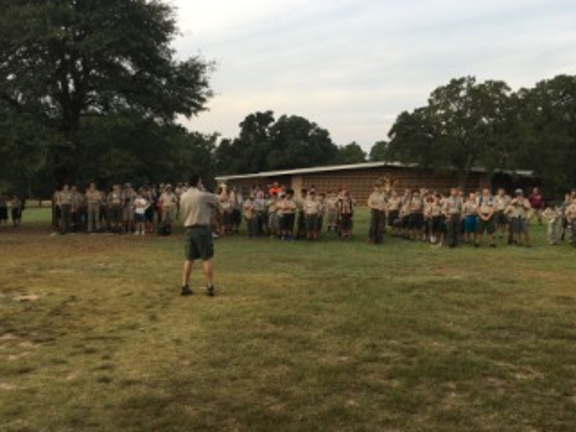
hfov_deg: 55.2
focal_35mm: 33
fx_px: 549
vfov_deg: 43.0
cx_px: 251
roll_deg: -0.4
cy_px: 226
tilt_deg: -3.5
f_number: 2.2
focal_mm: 4.15
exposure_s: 1/120
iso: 25
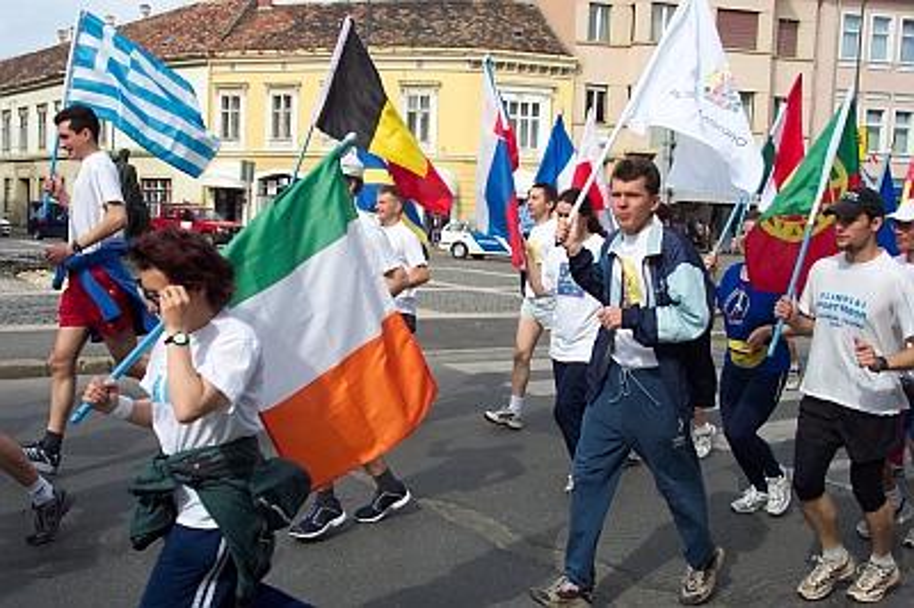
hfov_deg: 50.7
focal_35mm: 38
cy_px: 304
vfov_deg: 35.0
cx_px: 457
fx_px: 964
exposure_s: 1/500
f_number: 4.8
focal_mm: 8
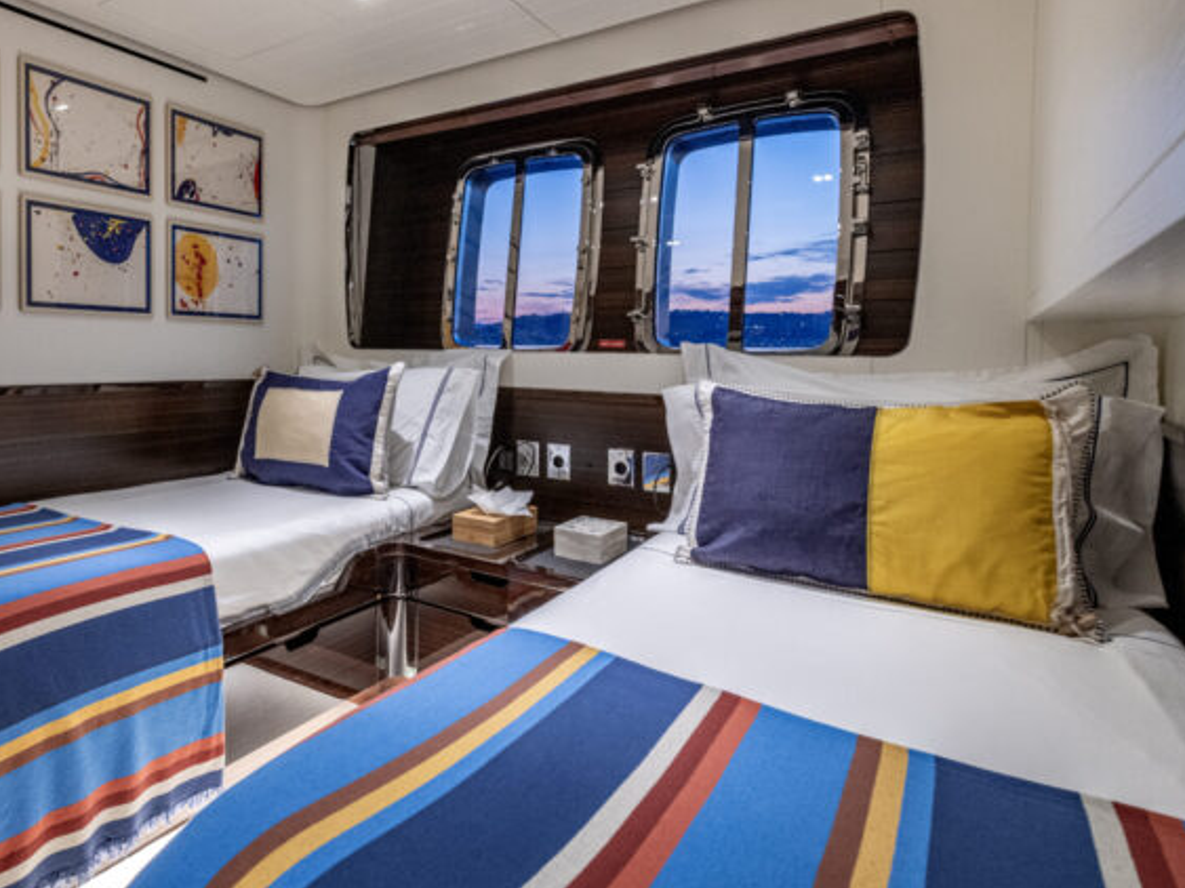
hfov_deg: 76.3
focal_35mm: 21
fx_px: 719
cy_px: 417
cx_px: 387
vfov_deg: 63.4
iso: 1000
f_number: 8
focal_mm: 16
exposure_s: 1/20
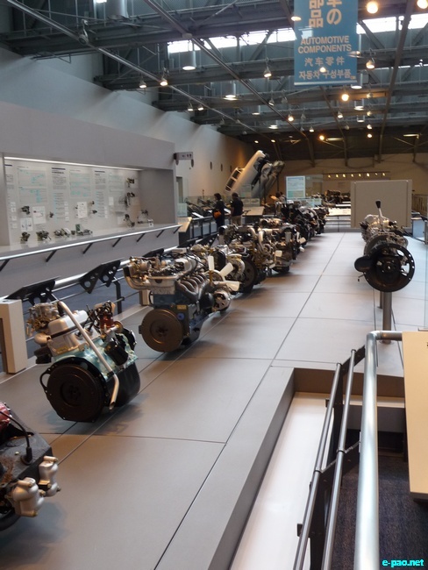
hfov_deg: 43.0
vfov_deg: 55.3
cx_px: 214
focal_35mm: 33
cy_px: 285
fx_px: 544
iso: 160
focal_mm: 4.7
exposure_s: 1/30
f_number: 3.3
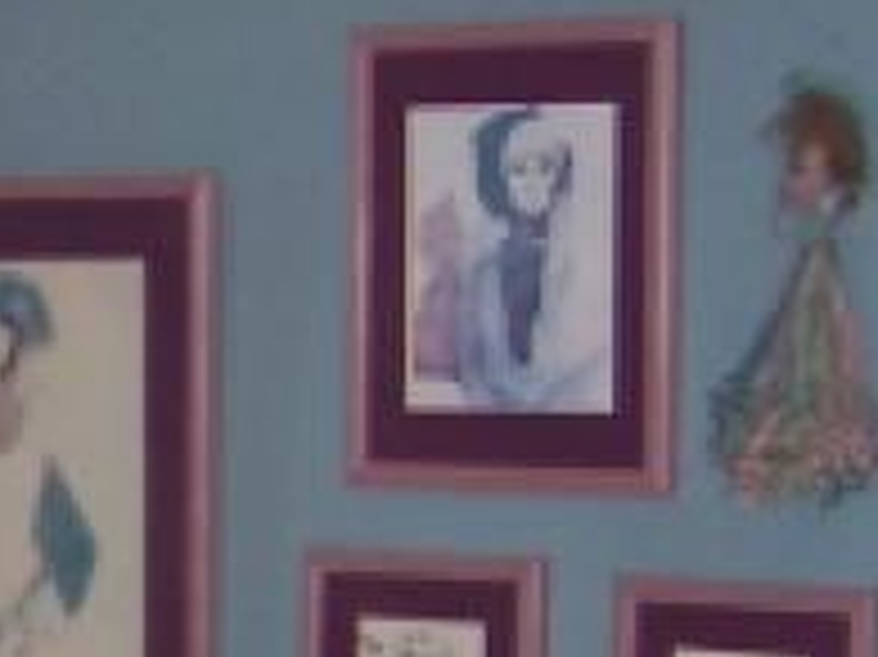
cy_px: 961
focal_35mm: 189
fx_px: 4791
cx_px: -914
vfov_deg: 7.7
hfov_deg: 9.7
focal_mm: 6
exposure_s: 1/60
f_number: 3
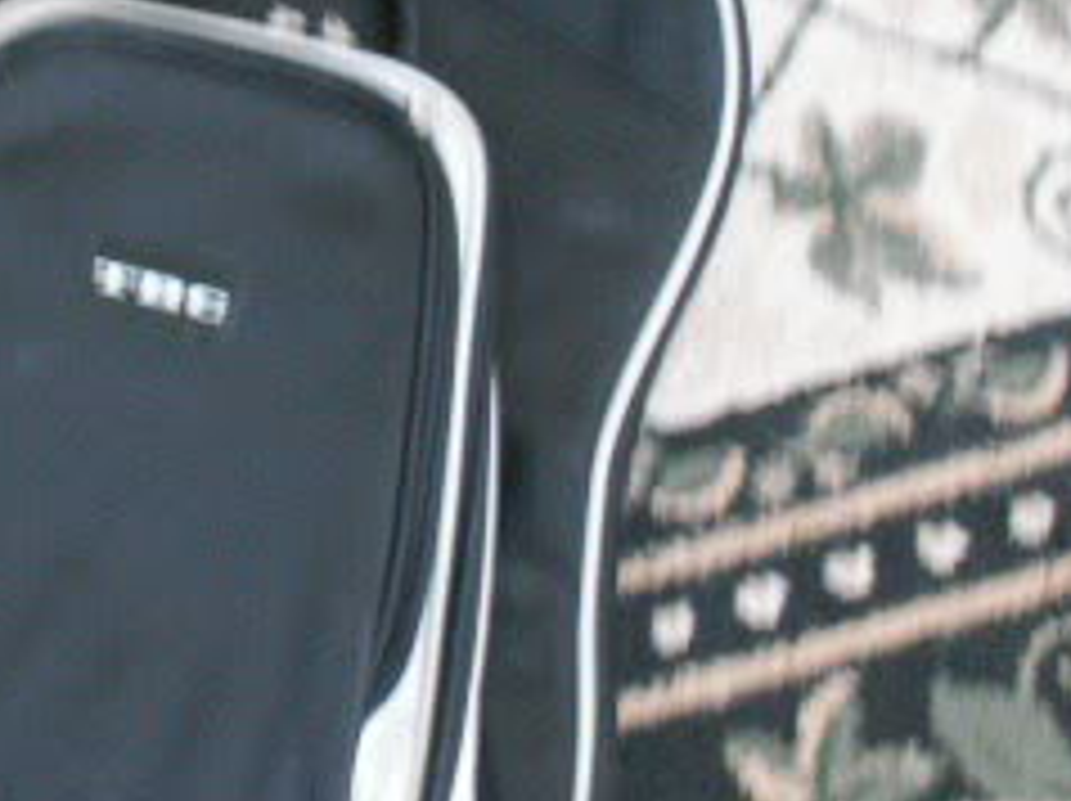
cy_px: 54
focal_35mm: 113
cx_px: 270
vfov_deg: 13.0
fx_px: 3493
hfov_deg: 17.3
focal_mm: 6.96
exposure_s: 1/4
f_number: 2.8
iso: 160
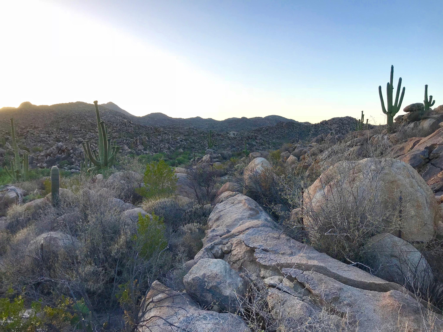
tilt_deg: -3.9
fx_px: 358
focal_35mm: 28
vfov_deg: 49.7
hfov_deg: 63.4
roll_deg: +0.0
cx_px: 222
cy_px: 166
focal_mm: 3.99
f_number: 1.8
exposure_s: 1/553
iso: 20
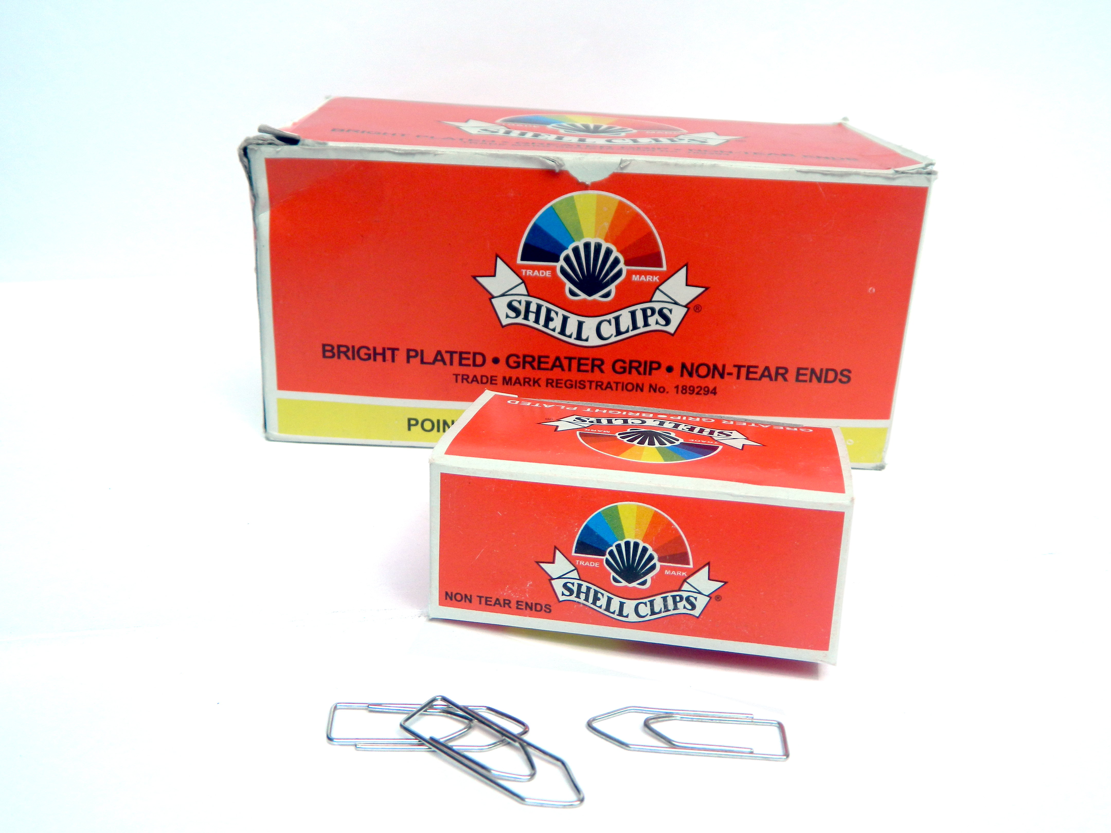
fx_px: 1123
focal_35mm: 35
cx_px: 556
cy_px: 416
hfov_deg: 52.6
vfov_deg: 40.7
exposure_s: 1/125
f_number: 3.3
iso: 80
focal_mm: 6.2
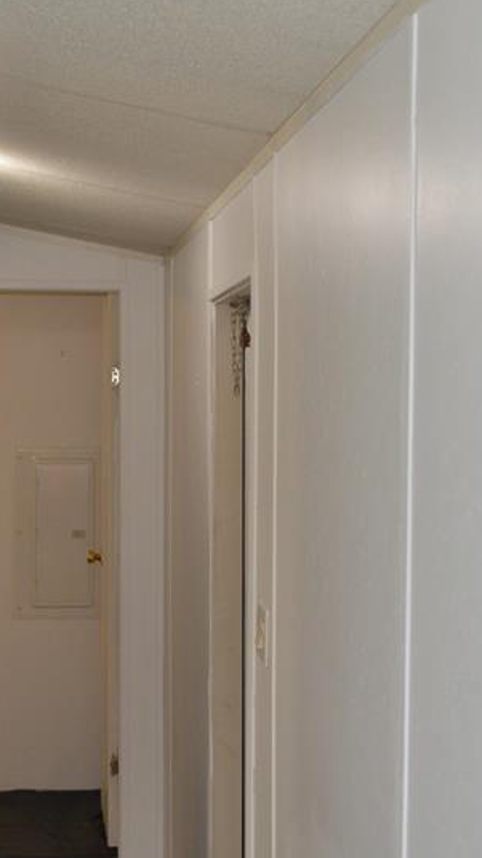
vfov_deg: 27.2
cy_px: 496
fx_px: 1774
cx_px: 240
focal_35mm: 78
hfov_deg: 15.5
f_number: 4.2
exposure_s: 1/80
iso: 400
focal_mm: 26
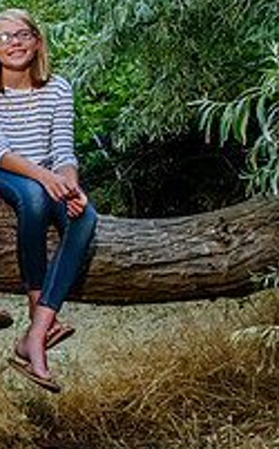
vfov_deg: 27.5
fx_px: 916
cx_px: -301
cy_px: 242
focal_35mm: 75
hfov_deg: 14.2
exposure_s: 1/320
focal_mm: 24
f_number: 9
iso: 4000
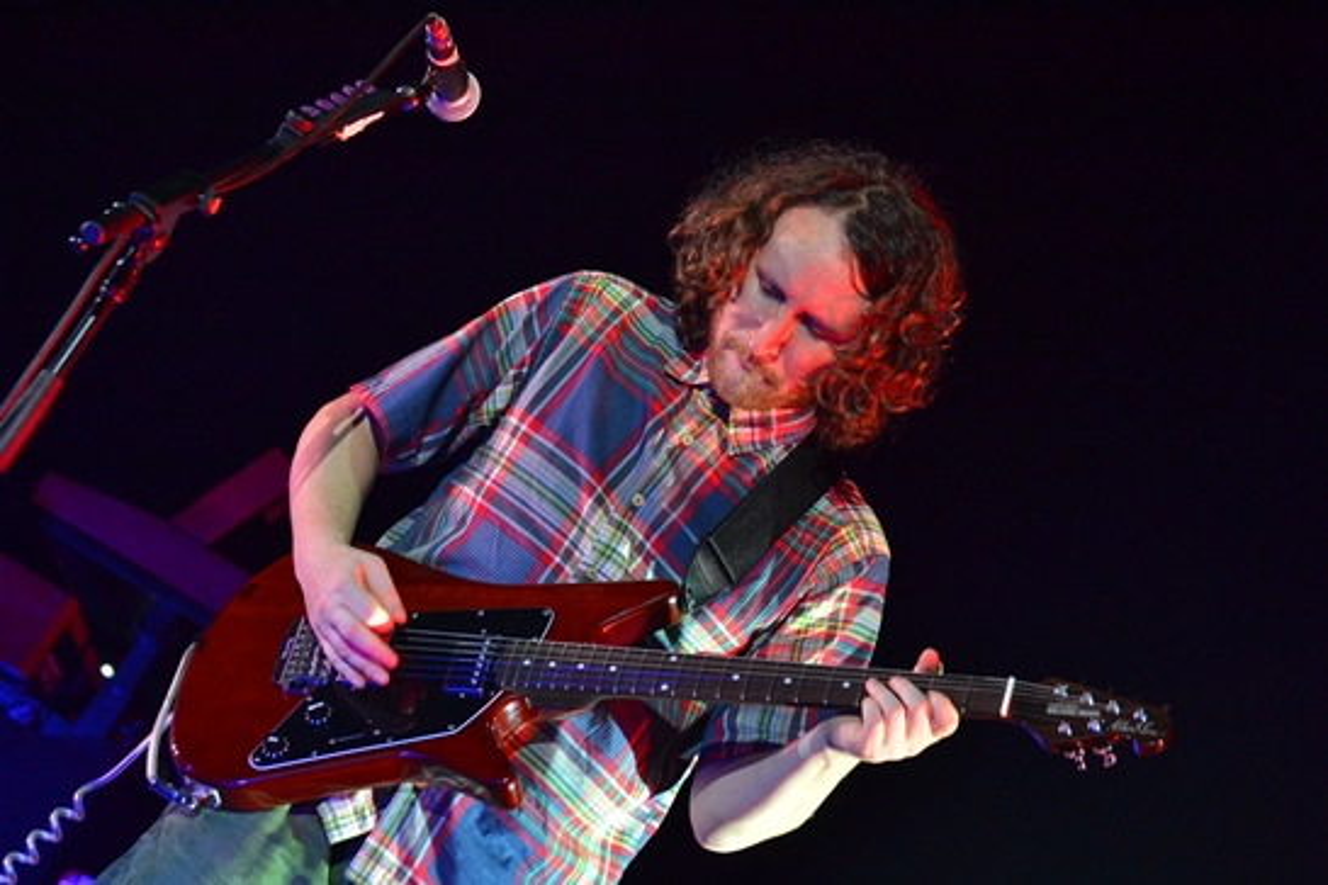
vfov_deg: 9.1
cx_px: 664
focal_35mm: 150
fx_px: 5533
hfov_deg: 13.7
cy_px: 442
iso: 360
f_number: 5.6
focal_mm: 100
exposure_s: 1/50
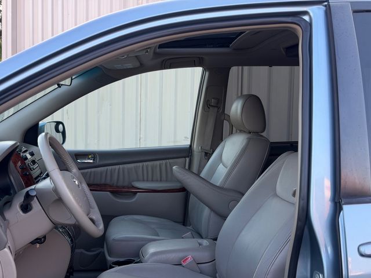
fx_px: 514
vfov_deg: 30.3
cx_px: 186
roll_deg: -1.6
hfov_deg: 39.7
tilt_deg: -1.6
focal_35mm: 48
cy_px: 139
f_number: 1.78
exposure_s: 1/299
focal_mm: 6.76
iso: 64
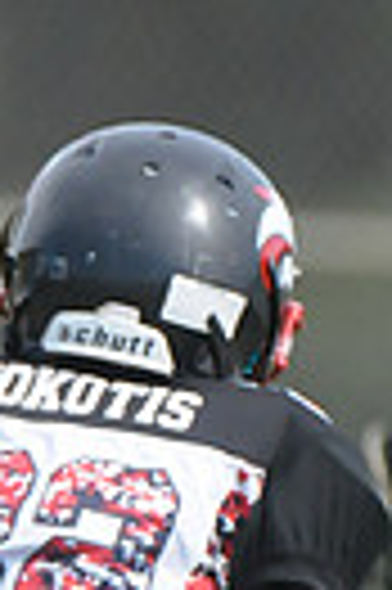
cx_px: -291
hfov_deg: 0.6
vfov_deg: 0.9
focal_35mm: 2328
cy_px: 838
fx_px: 38122
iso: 1600
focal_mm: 350
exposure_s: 1/5000
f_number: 4
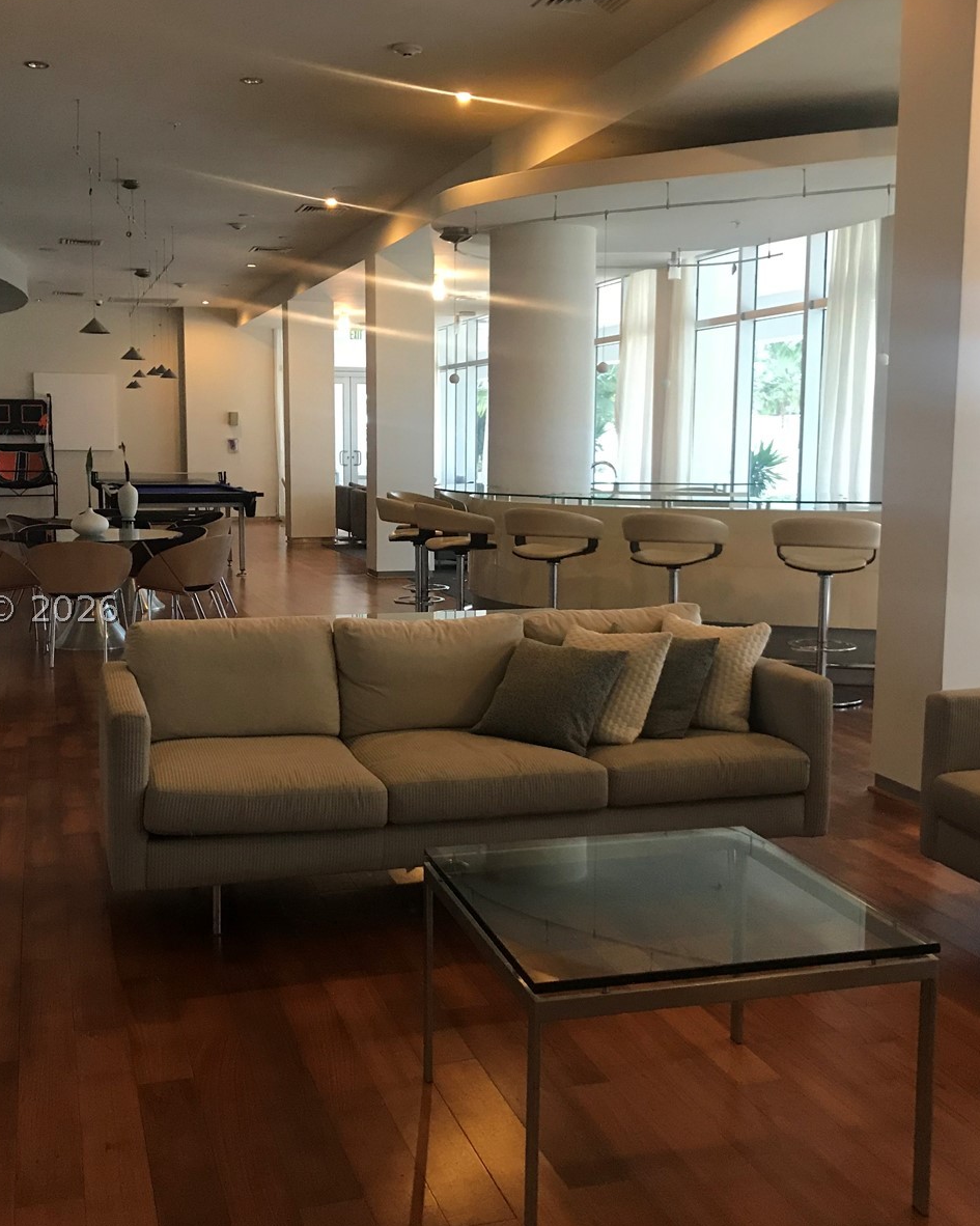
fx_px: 1342
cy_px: 609
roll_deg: +0.2
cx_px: 437
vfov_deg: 49.1
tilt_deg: -7.5
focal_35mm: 37
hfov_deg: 40.1
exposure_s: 1/15
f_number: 1.8
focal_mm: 3.99
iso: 64
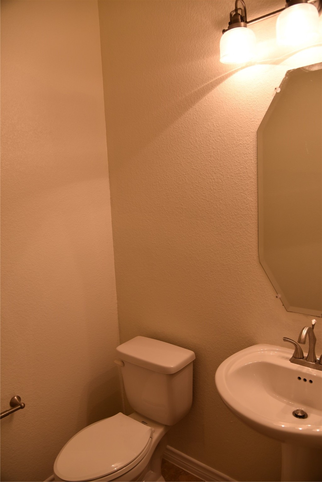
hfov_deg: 46.4
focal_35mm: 28
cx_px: 161
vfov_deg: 65.5
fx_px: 376
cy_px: 241
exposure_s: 1/80
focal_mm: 28
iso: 400
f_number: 4.5
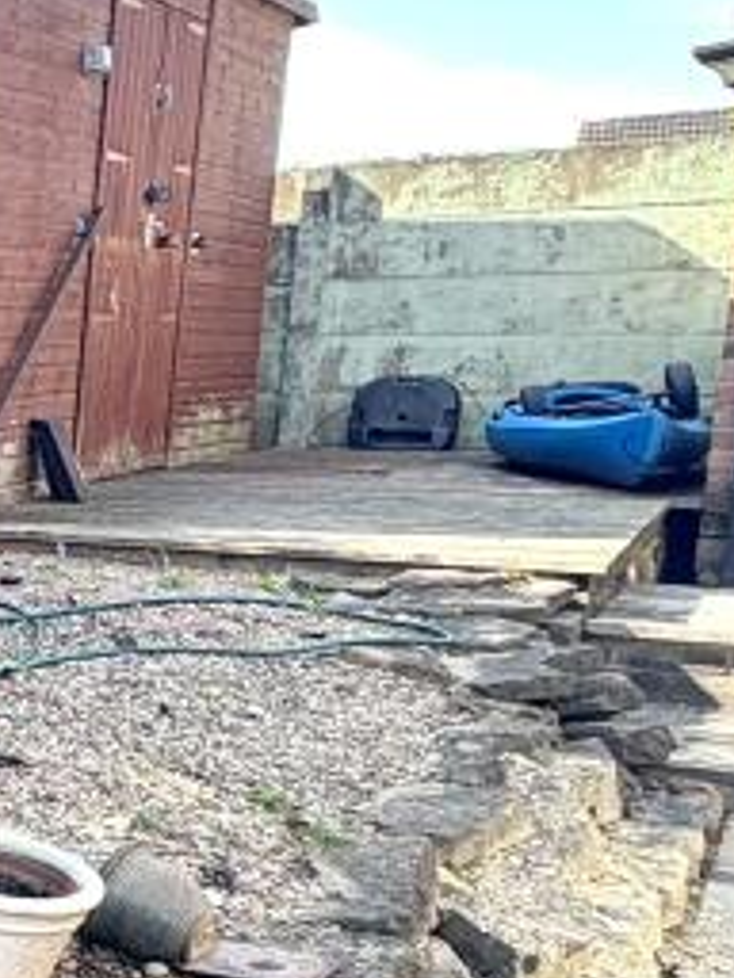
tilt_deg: -7.1
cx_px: -780
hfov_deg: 17.5
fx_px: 1583
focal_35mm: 56
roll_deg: +2.9
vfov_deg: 34.2
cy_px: 604
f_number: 2.2
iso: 32
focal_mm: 2.22
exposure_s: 1/101
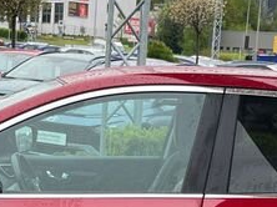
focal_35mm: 120
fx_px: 959
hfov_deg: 16.4
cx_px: 104
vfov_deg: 12.1
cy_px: 246
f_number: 1.6
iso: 50
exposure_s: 1/454
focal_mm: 5.1
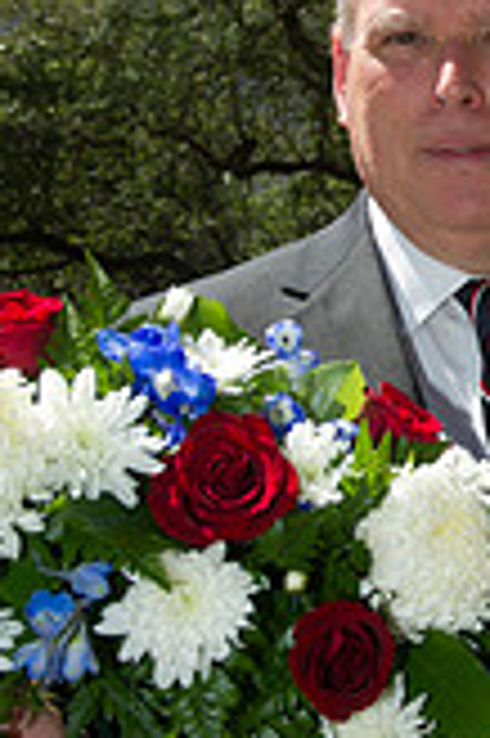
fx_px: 2128
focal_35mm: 104
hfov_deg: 12.7
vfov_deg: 19.5
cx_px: 659
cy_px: 184
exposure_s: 1/250
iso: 200
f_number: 9
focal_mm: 38
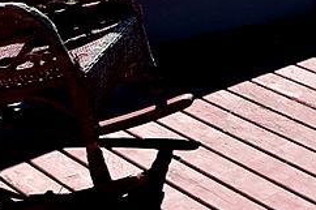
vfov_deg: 11.4
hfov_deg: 14.0
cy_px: -163
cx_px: 713
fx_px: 978
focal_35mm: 111
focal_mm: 15
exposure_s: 1/400
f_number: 10
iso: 200
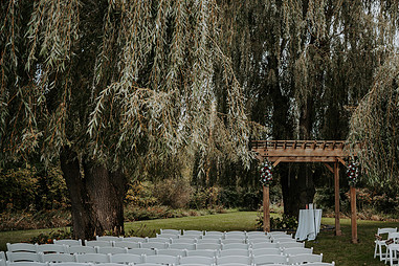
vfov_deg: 35.9
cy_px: 128
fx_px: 410
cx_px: 300
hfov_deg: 49.8
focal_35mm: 37
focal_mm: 24
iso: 200
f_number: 2.8
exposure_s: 1/1000
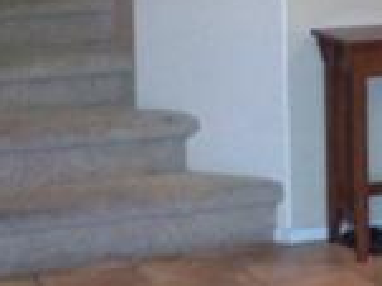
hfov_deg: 15.5
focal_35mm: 127
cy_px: -137
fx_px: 1400
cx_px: 233
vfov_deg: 11.2
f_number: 3.3
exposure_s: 1/30
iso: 250
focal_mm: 4.1
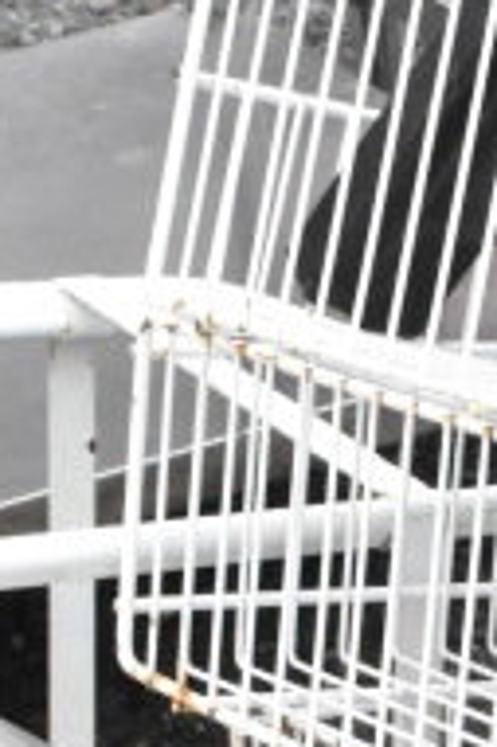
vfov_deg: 10.8
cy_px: 929
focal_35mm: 187
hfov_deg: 7.0
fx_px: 3879
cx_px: 1111
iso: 6400
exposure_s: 1/800
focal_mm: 26
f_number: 14
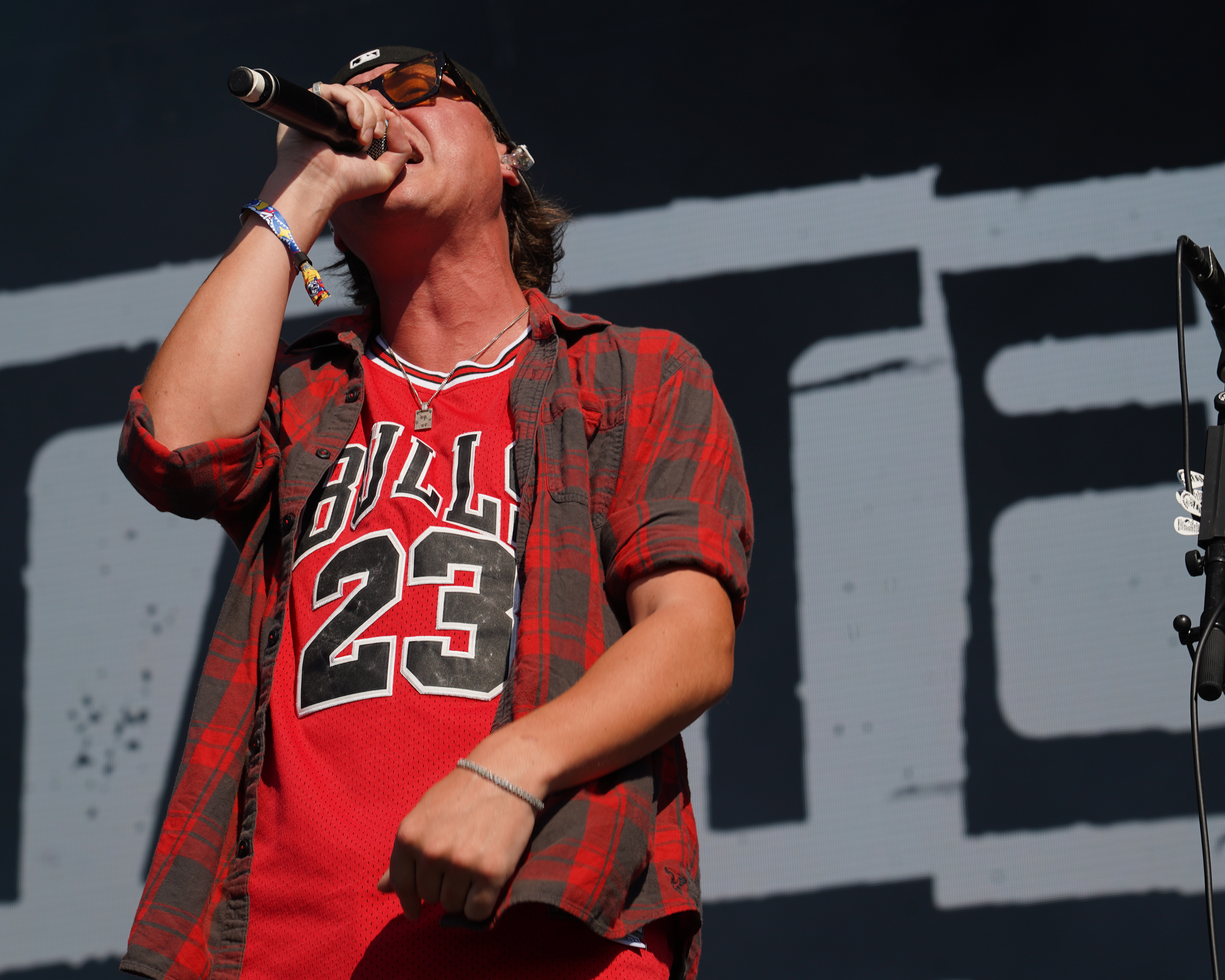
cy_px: 493
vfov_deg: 13.0
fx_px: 4315
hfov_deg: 16.2
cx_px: 670
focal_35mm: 119
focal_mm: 105
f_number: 8
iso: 100
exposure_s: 1/500
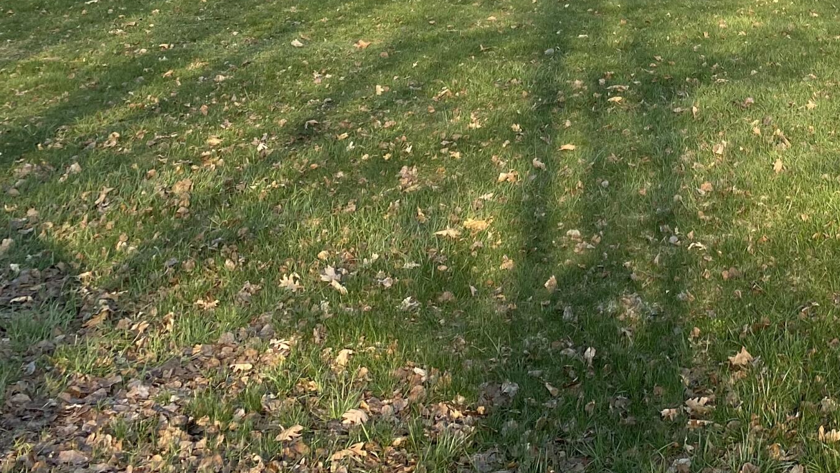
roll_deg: -0.4
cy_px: -204
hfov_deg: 31.5
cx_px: 784
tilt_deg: +0.7
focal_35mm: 63
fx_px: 1403
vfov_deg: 17.5
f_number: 1.8
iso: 32
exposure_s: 1/1114
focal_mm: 4.25
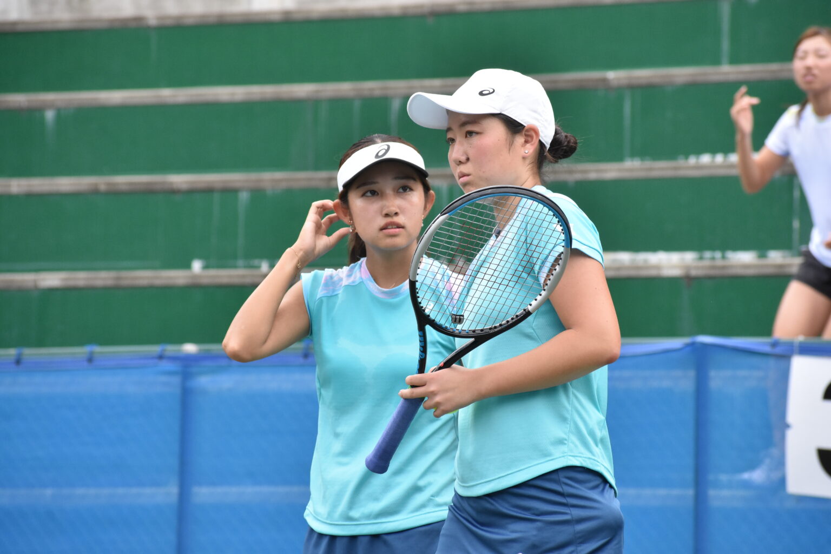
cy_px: 277
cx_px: 416
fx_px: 6059
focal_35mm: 262
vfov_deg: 5.2
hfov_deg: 7.8
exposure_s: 1/1250
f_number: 8
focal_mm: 175
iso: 1250
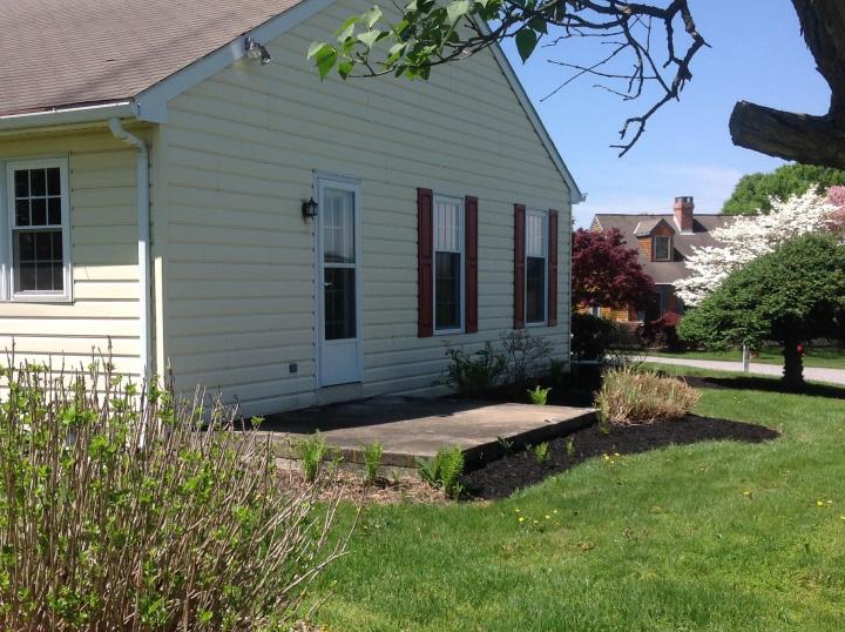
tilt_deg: -3.2
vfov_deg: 29.0
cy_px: 357
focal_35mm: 50
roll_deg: -0.2
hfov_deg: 38.1
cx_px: 339
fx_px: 1219
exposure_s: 1/1439
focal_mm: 4.28
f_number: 2.4
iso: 50
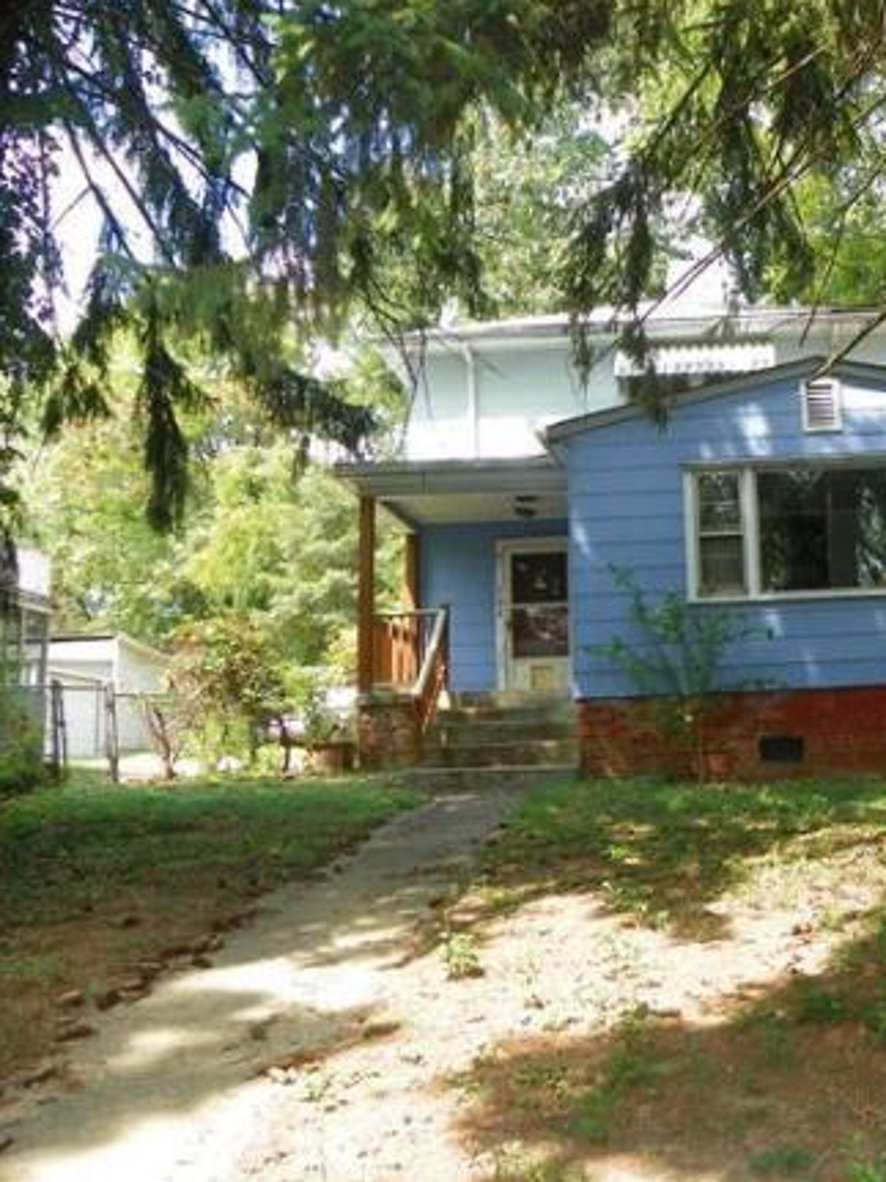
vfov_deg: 52.6
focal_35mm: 35
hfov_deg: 38.6
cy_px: 587
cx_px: 749
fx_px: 1195
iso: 64
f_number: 2.8
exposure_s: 1/160
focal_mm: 4.6
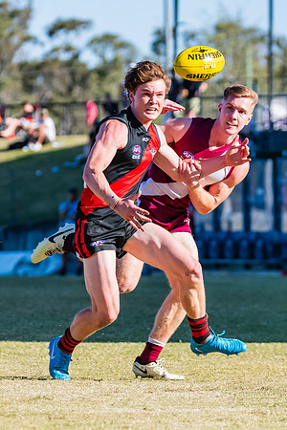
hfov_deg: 3.0
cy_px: 251
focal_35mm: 464
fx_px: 5550
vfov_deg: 4.4
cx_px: 122
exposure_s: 1/2000
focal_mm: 240
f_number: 7.1
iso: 800
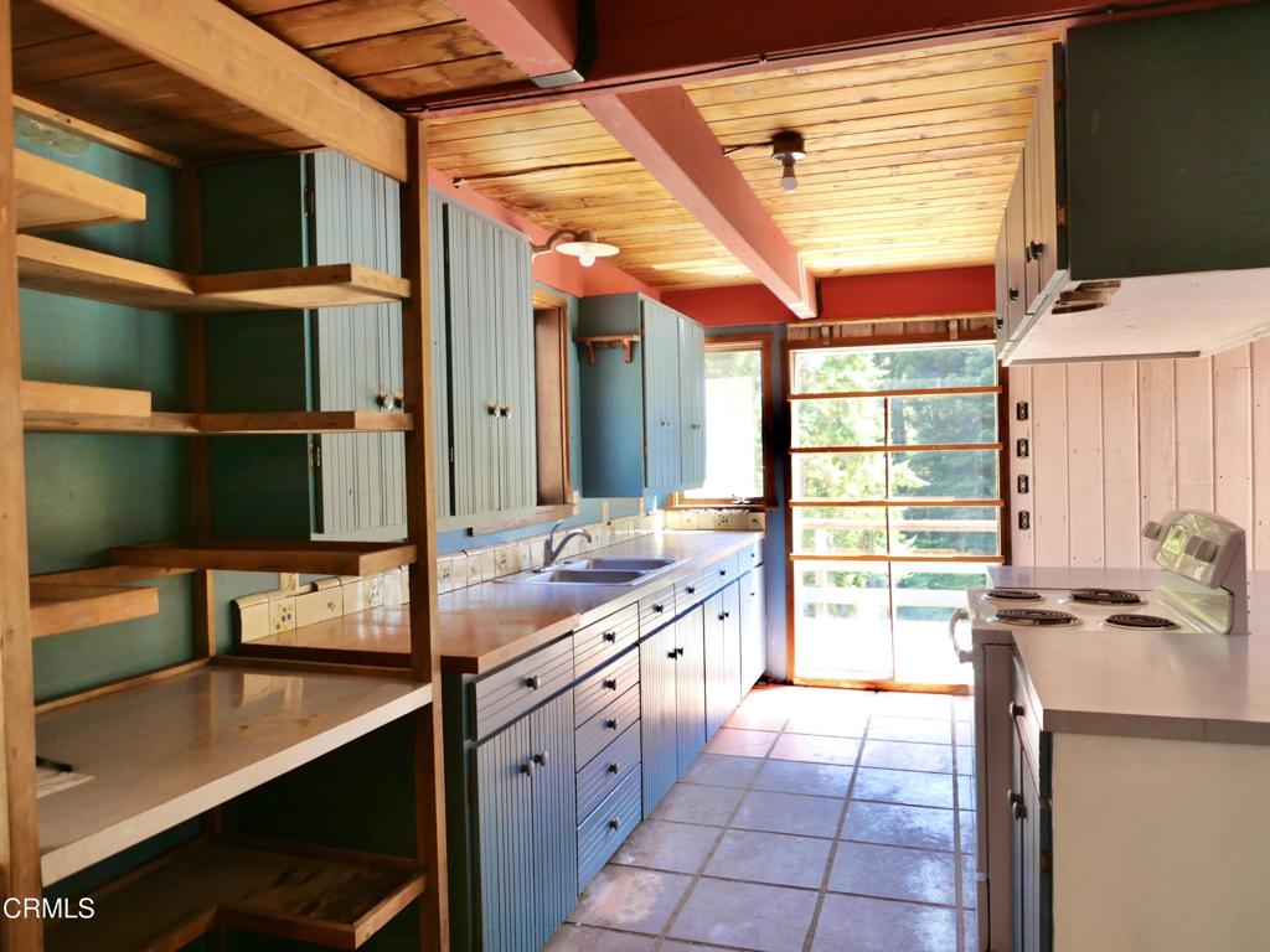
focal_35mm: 24
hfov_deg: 71.6
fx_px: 881
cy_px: 476
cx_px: 635
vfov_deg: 56.8
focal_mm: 10.9
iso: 200
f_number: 1.7
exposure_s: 1/100
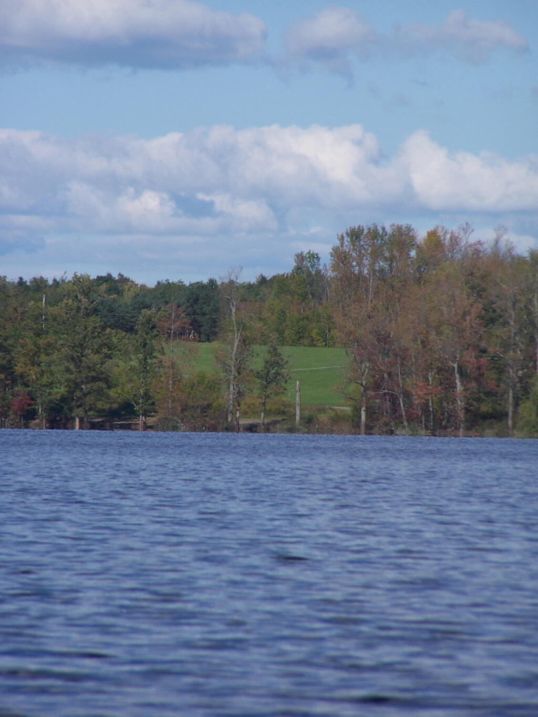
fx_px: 7604
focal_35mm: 367
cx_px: 269
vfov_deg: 5.4
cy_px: 358
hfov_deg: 4.1
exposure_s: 1/800
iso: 80
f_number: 5
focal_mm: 60.8
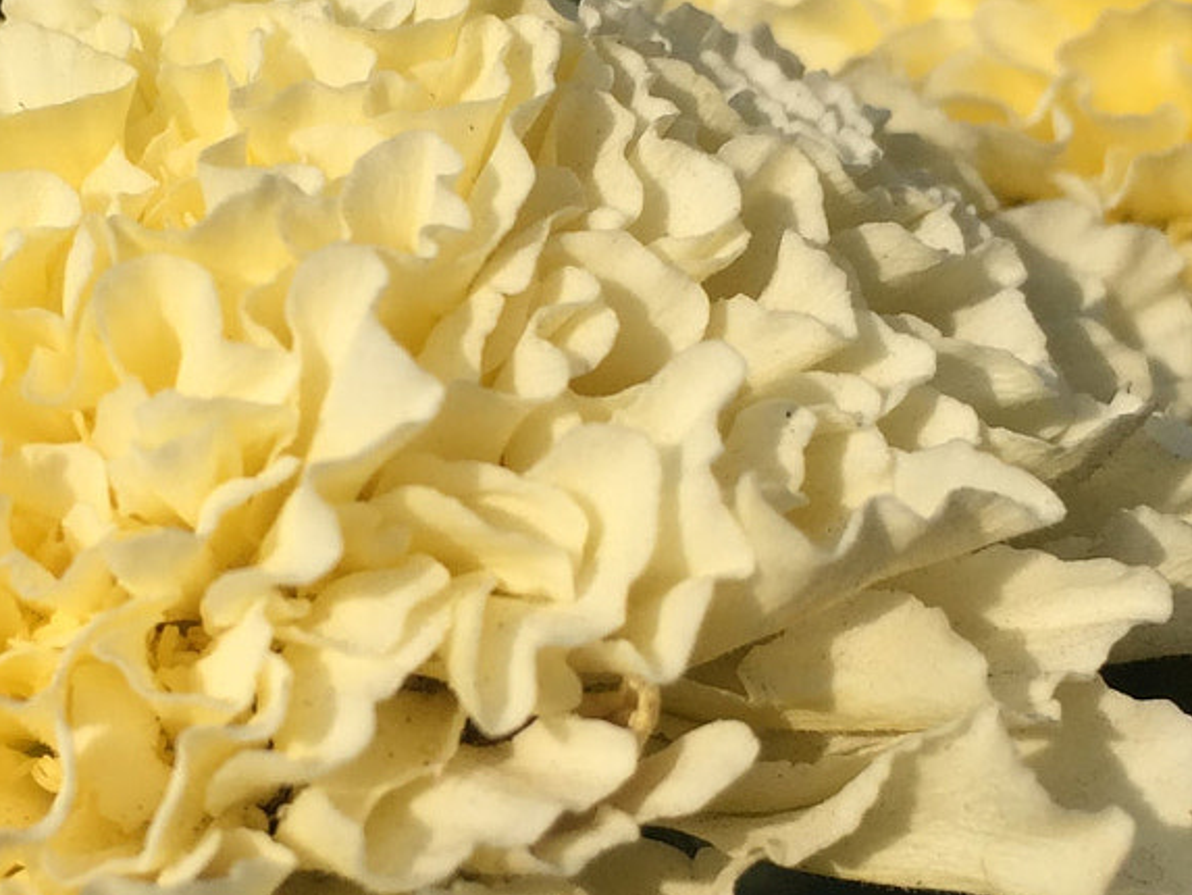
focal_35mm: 81
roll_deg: -2.4
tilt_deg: -29.0
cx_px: 329
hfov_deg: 23.9
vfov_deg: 18.2
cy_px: 527
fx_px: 2790
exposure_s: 1/3968
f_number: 2.2
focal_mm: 4.15
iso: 32
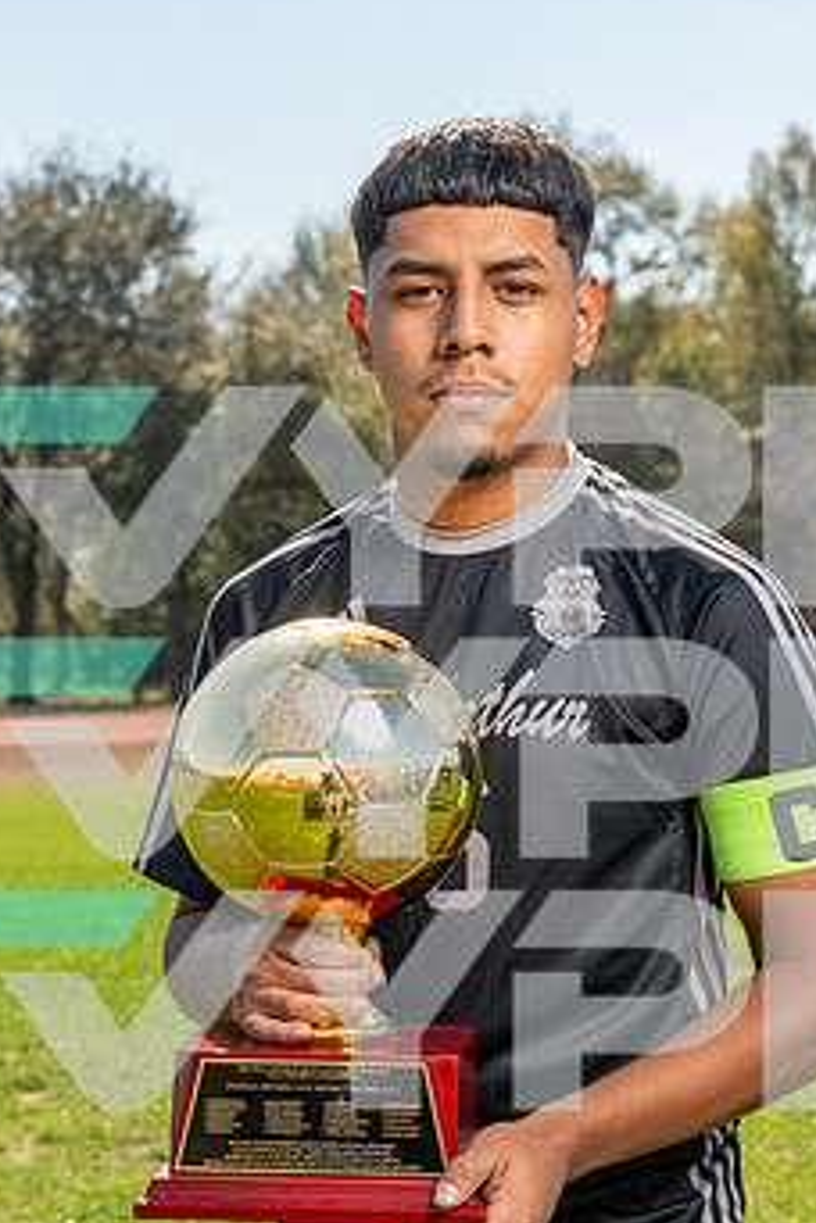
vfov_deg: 22.1
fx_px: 3128
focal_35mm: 92
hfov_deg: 14.9
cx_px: 480
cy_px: 751
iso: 100
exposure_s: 1/200
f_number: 9
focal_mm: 70
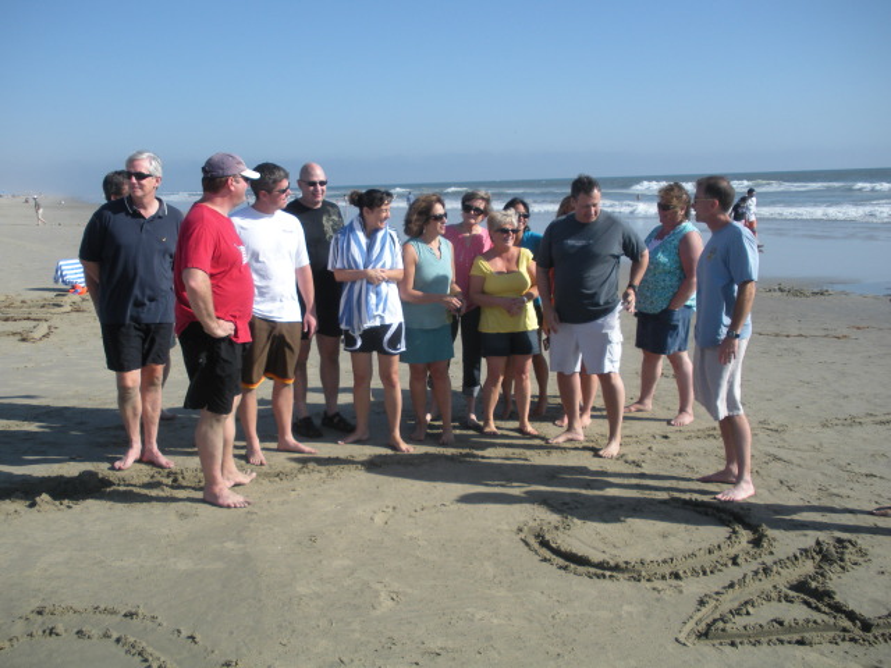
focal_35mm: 36
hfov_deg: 51.4
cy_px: 334
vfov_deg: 39.7
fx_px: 927
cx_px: 446
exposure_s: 1/744
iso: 64
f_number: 3.5
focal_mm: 6.3
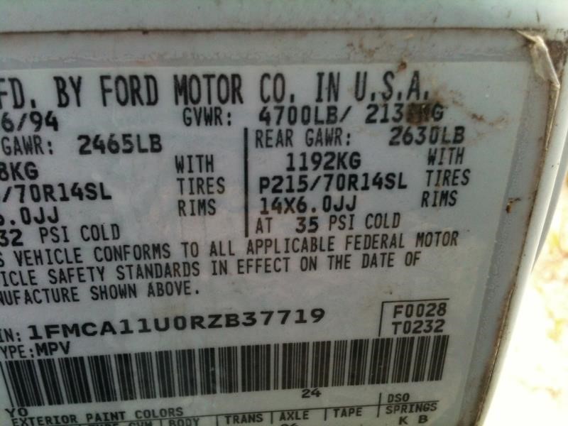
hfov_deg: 52.6
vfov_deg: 40.7
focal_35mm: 35
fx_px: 574
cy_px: 213
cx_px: 284
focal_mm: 3.85
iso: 64
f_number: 2.8
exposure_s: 1/203
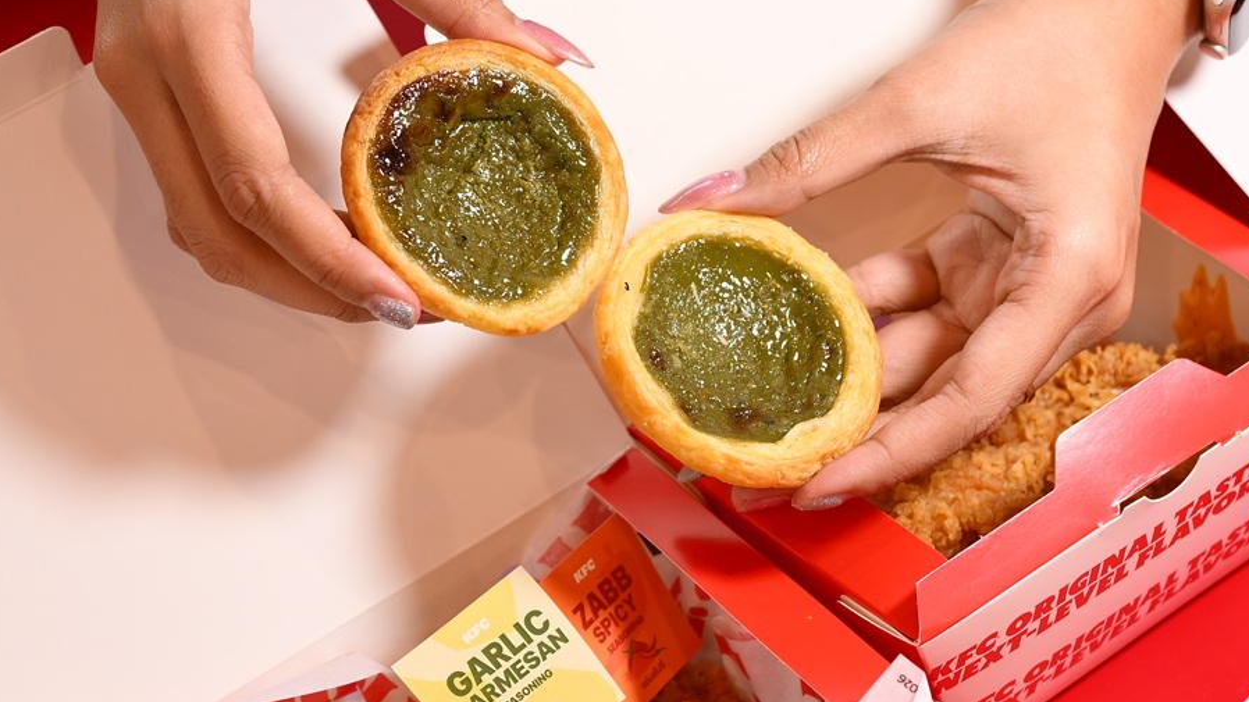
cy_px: 304
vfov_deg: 10.2
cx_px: 558
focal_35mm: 119
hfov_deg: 18.0
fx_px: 3941
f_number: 4
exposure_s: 1/125
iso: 500
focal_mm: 57
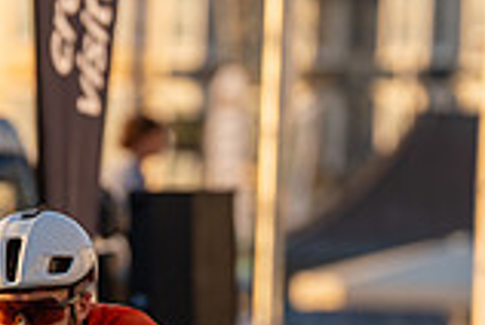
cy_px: 394
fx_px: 9894
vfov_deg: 1.9
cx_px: 31
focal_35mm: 733
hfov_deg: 2.8
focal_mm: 200
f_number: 3.5
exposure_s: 1/1000
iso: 200
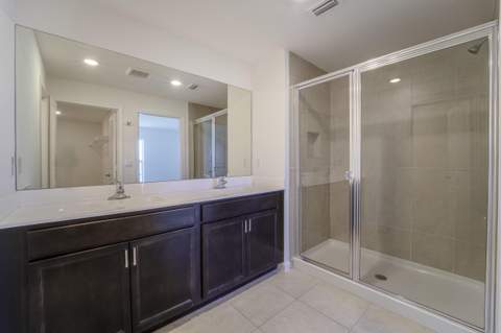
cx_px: 250
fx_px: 195
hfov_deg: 104.3
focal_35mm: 14
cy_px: 166
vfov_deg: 81.1
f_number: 22
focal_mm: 14
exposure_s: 1/40
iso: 400
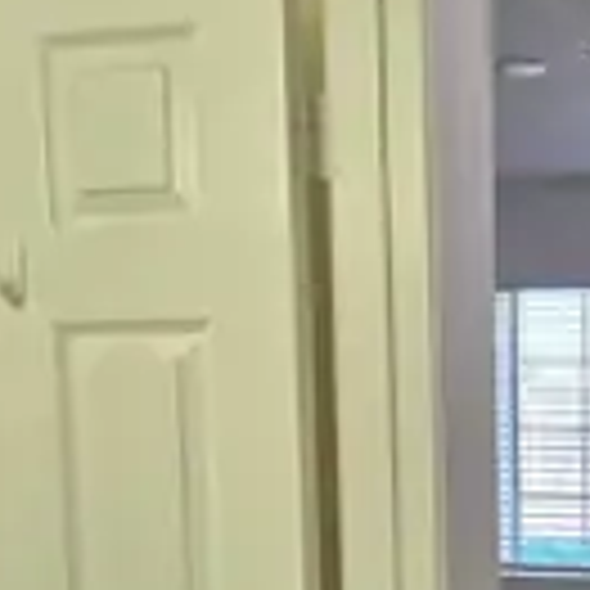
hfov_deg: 25.8
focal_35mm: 62
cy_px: 536
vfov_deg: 26.7
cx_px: 635
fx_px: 1196
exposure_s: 1/120
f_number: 1.8
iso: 25
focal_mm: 5.4
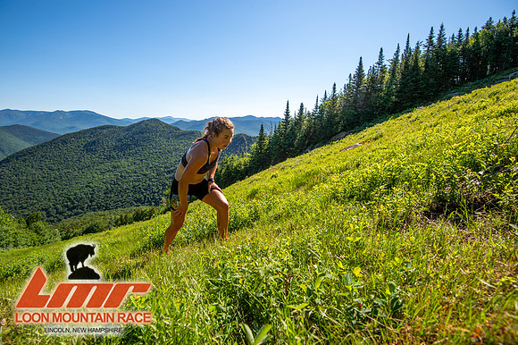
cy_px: 172
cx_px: 259
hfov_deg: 96.8
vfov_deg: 73.7
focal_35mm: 16
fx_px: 230
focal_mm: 16
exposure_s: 1/320
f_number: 6.3
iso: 100
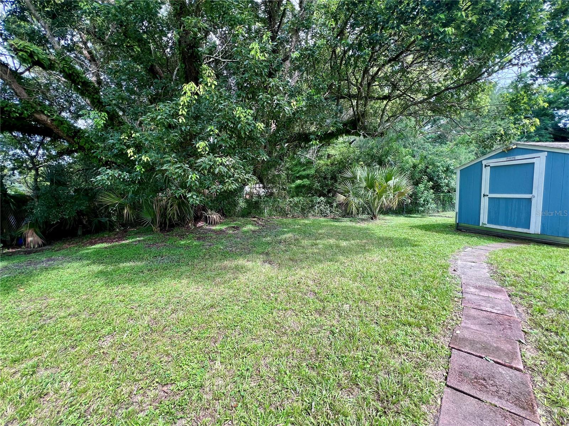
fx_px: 214
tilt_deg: -5.0
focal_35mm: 13
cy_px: 213
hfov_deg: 106.2
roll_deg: +2.7
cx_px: 284
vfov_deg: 89.9
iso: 32
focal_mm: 1.57
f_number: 1.8
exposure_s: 1/253
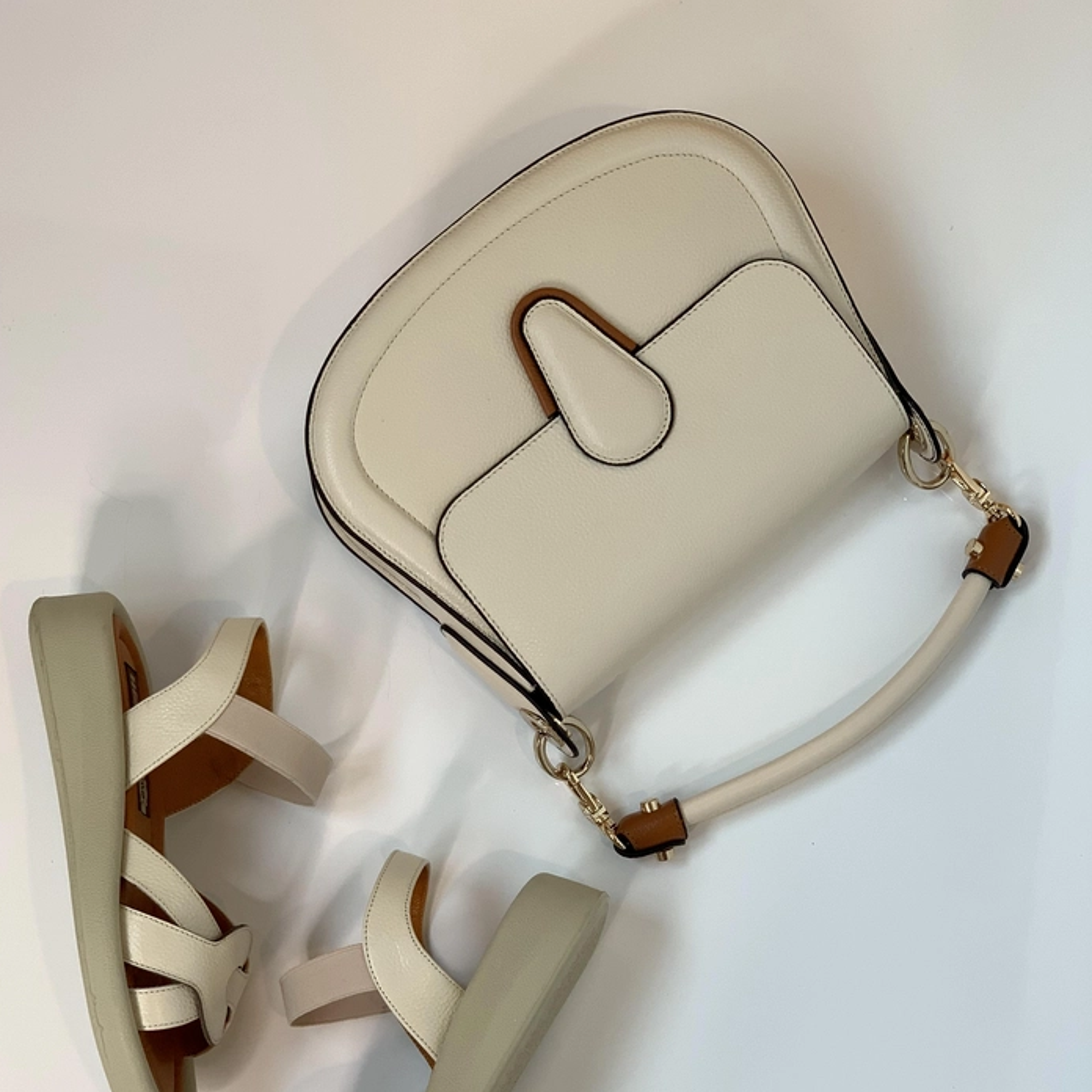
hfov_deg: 26.1
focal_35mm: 66
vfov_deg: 25.9
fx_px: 2356
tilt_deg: -82.2
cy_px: 759
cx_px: 515
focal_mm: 6
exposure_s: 1/100
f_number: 2.4
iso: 64
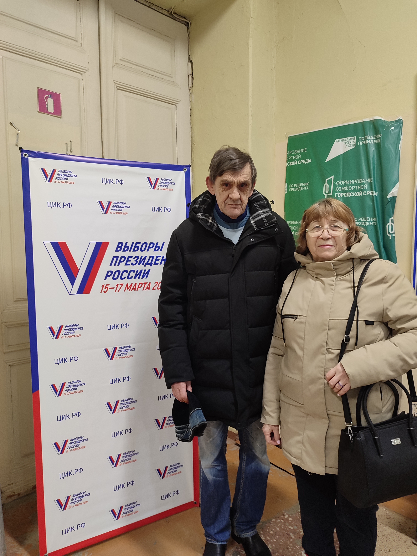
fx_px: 402
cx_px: 208
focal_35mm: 25
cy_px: 278
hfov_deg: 54.9
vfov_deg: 69.4
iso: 481
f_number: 1.89
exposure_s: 1/25
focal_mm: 5.95
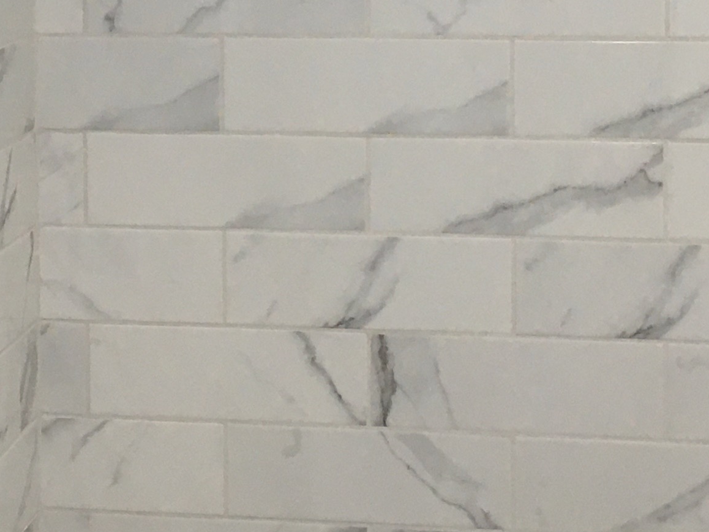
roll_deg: +0.6
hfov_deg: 19.4
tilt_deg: -3.5
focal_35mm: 101
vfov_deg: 14.4
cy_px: -8
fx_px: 2068
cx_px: 221
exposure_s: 1/30
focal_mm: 4.15
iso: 32
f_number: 2.2
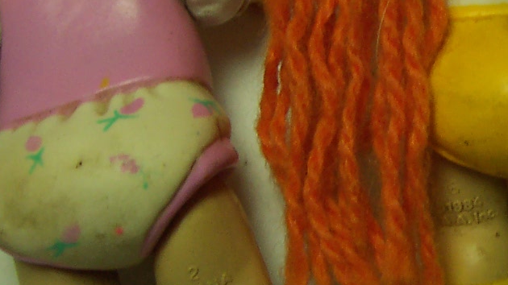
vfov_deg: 11.4
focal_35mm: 106
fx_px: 1427
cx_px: 623
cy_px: 138
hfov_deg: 19.0
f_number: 2.8
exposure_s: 1/125
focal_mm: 5.6
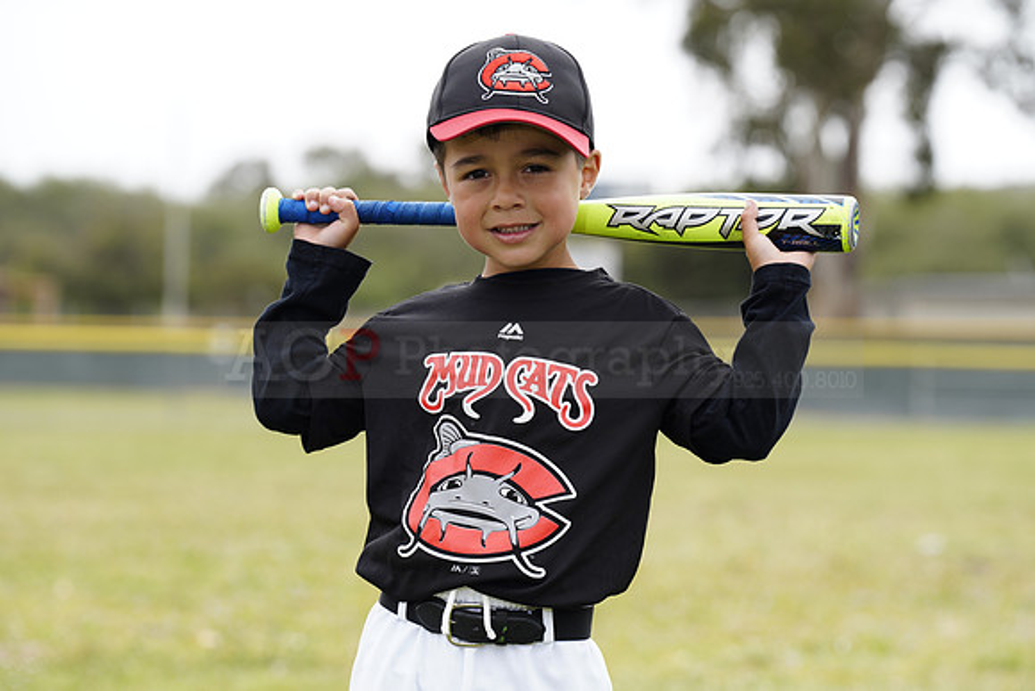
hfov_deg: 13.1
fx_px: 4515
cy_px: 346
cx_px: 518
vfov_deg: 8.7
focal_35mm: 157
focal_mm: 157
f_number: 5.6
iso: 100
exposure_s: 1/250
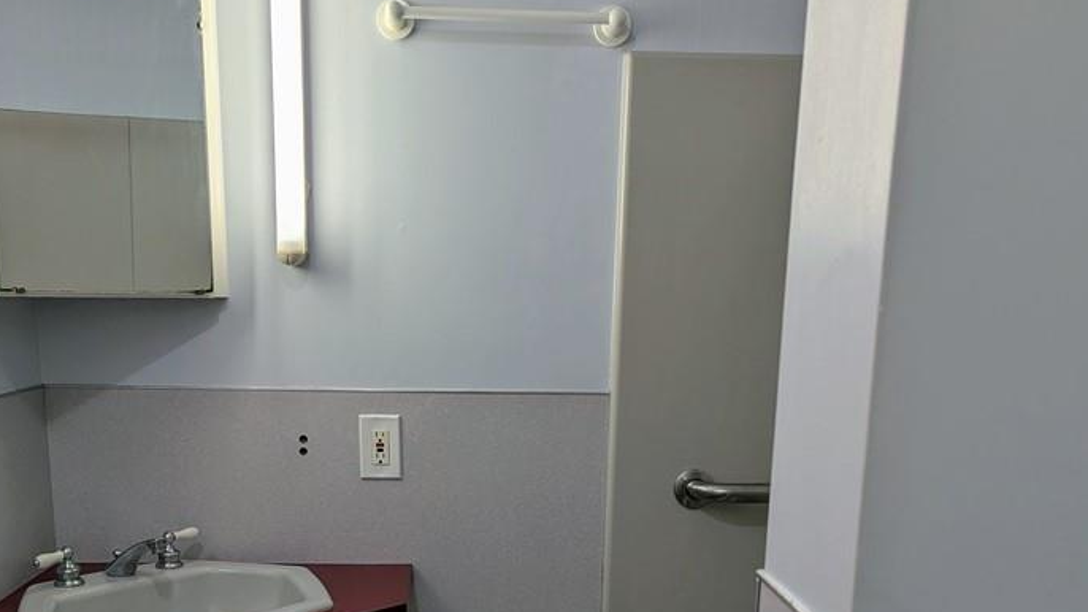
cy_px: 583
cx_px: 523
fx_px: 1125
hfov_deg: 51.6
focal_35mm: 39
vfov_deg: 28.9
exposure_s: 1/120
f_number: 1.85
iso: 71
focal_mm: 6.81
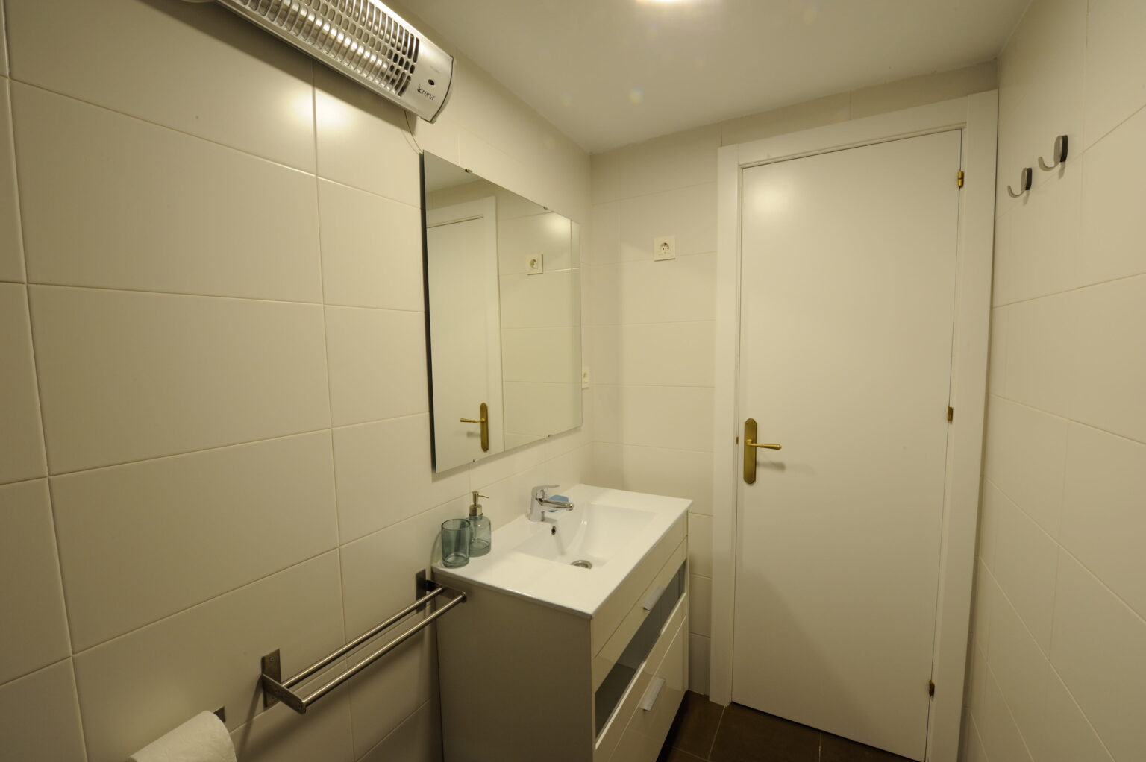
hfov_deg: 100.4
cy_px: 381
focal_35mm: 15
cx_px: 573
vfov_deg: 77.2
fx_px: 477
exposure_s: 1/1.3
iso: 320
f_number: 22
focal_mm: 15
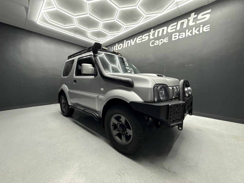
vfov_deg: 85.7
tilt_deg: -5.2
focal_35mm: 14
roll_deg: -0.3
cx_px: 122
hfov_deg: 102.1
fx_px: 99
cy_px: 92
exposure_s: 1/100
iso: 320
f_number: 2.2
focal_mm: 2.22
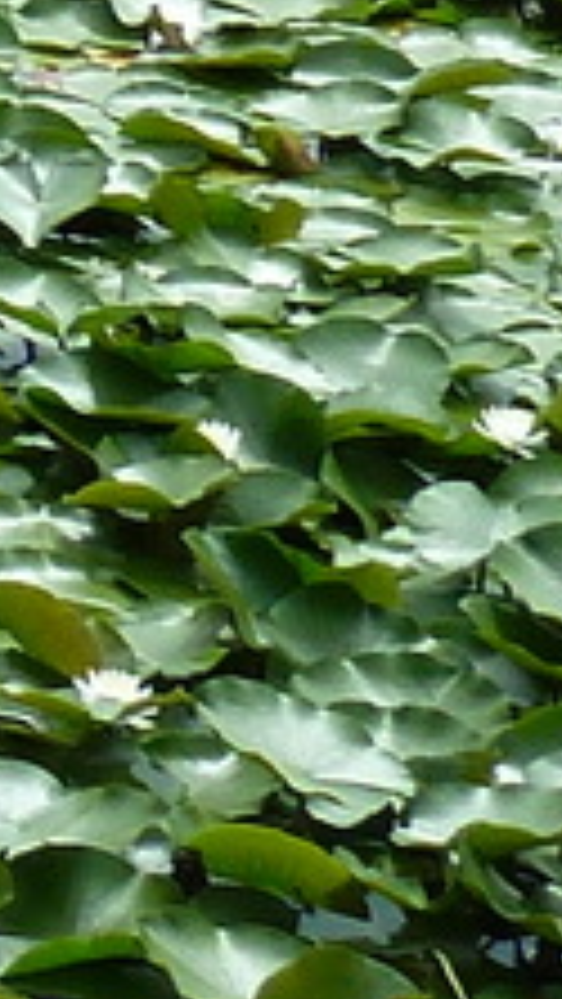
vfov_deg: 10.1
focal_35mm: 196
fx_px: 5189
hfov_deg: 4.9
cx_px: -2459
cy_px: -1022
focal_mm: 4.1
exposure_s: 1/400
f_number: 4
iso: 80
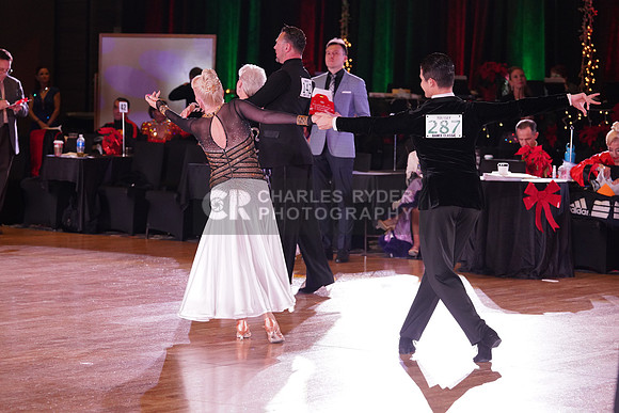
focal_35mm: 132
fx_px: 2270
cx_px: 310
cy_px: 206
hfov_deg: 15.5
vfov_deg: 10.4
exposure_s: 1/200
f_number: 4.5
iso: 3200
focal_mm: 132
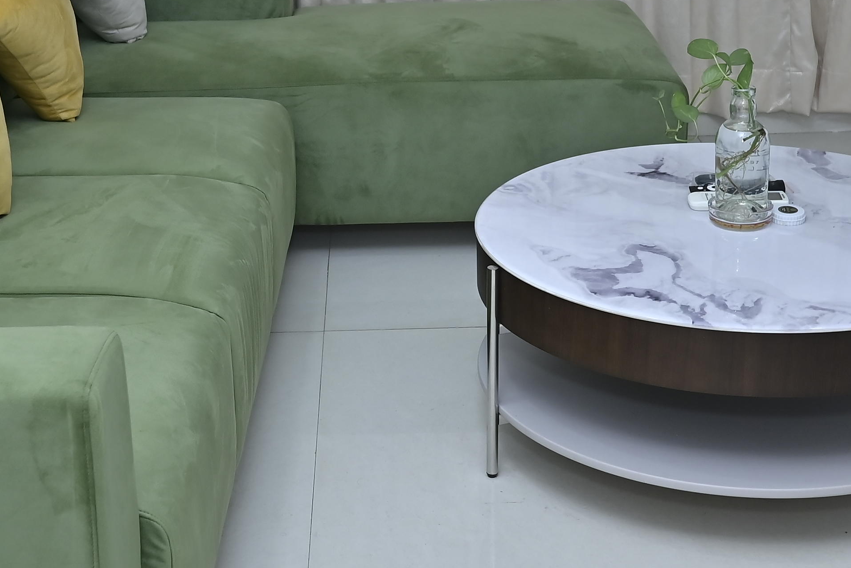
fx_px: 1490
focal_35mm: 63
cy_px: 104
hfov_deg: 31.9
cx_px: 399
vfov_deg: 21.3
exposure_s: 1/160
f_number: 5
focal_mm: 20
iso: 320
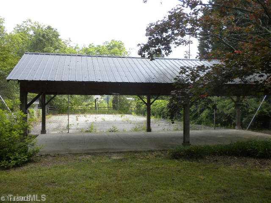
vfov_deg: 38.7
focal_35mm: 37
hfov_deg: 50.1
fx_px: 290
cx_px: 136
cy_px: 102
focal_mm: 6.6
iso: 189
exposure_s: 1/589
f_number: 3.5
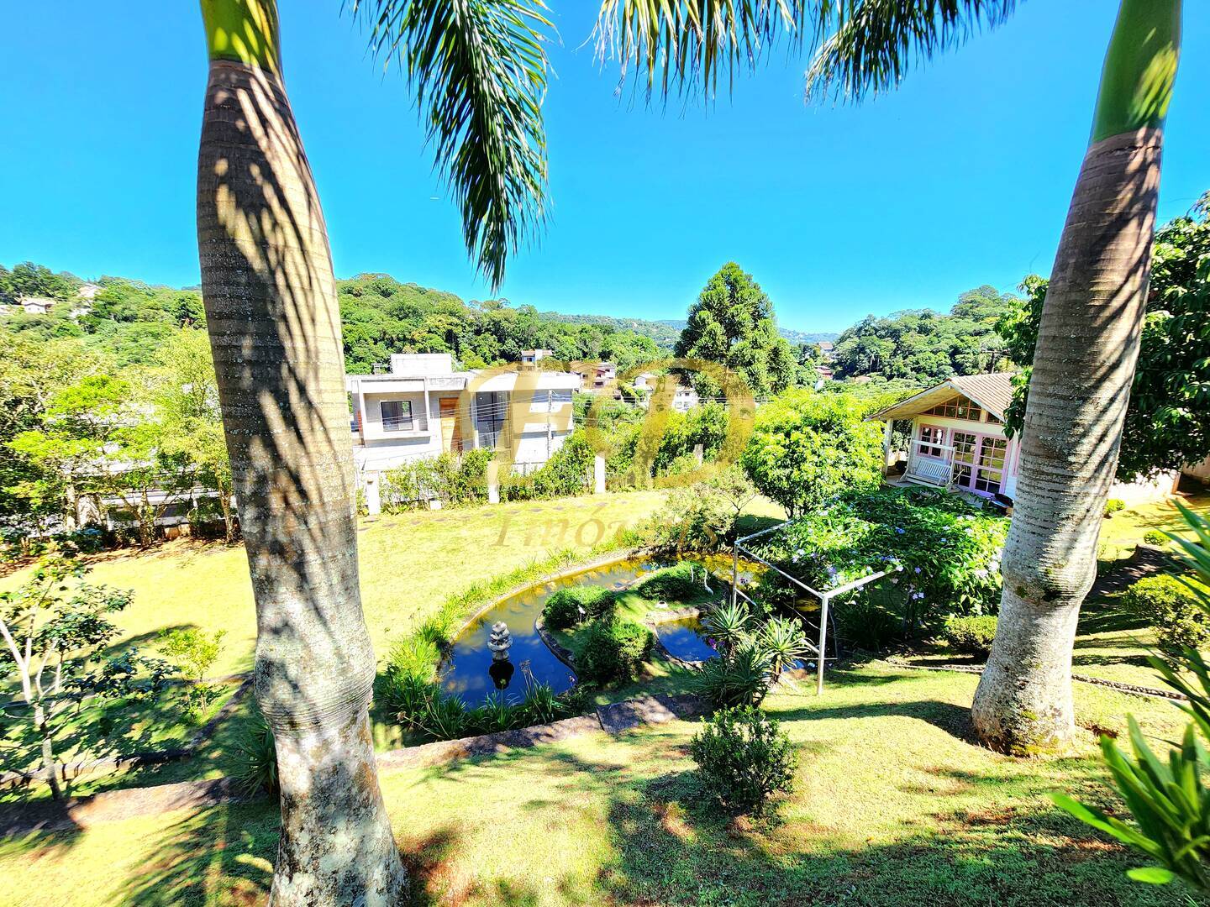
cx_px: 605
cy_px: 454
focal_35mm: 13
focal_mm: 2.2
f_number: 2.2
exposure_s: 1/333
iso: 50
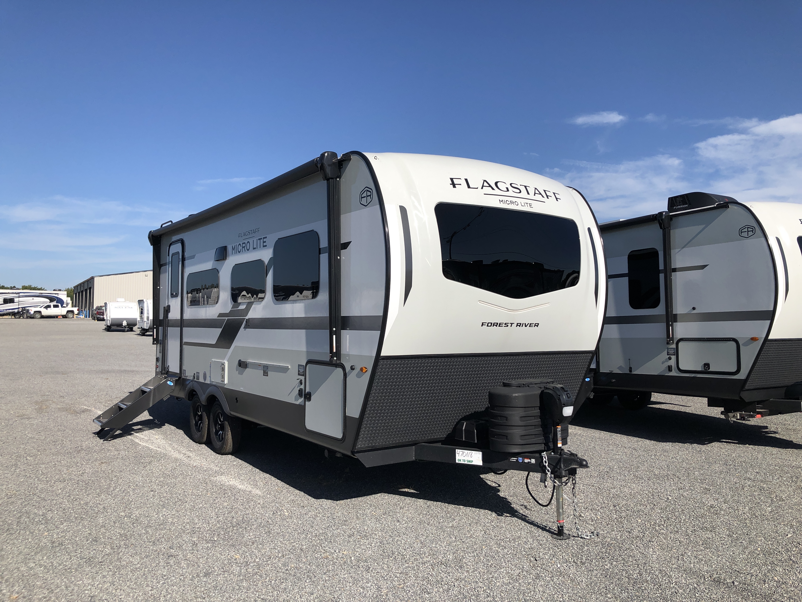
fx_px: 649
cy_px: 301
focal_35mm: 28
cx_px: 401
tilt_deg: +0.5
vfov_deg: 49.7
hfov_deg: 63.4
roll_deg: -0.7
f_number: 1.8
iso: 20
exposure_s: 1/2525
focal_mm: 3.99
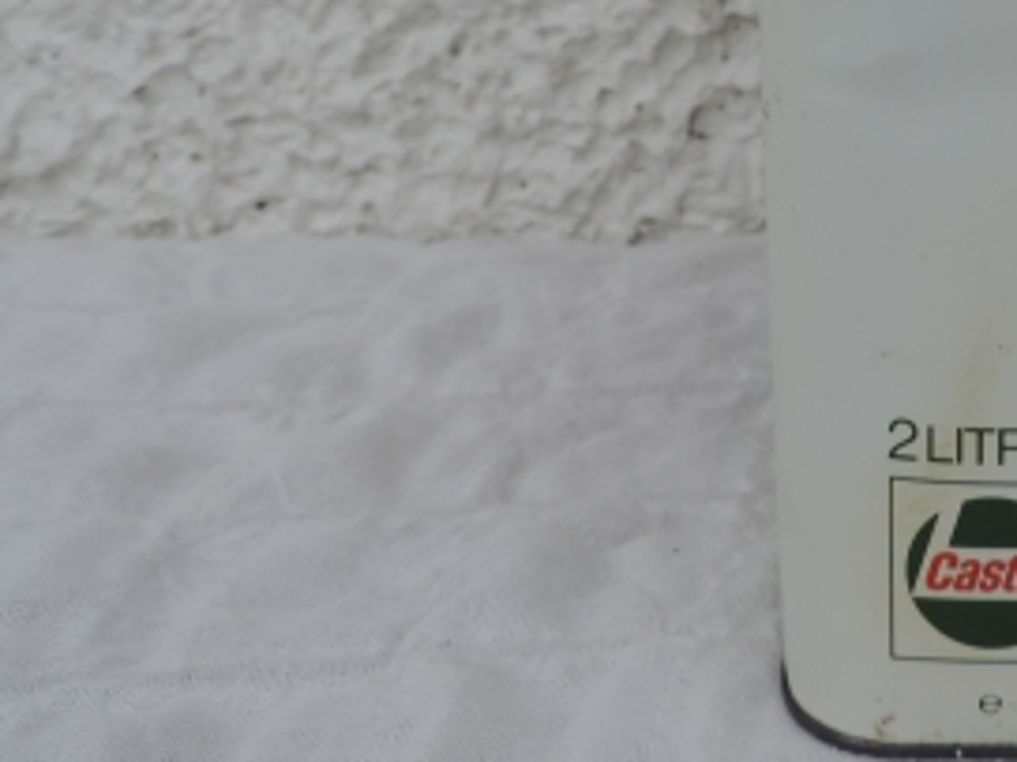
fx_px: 1821
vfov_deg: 22.3
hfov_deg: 29.6
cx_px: 964
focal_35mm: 62
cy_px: -71
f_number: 3.1
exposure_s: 1/500
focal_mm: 4.9
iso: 80
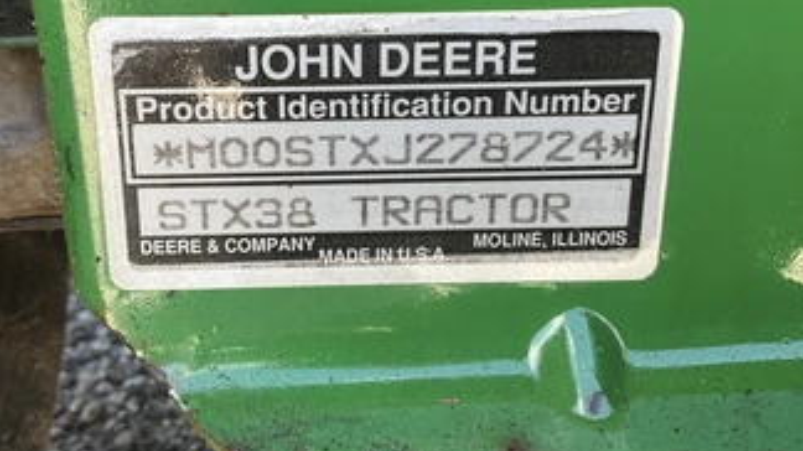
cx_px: 332
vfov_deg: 30.2
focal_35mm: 39
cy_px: 146
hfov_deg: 51.4
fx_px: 830
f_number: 1.8
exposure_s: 1/122
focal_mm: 3
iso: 25
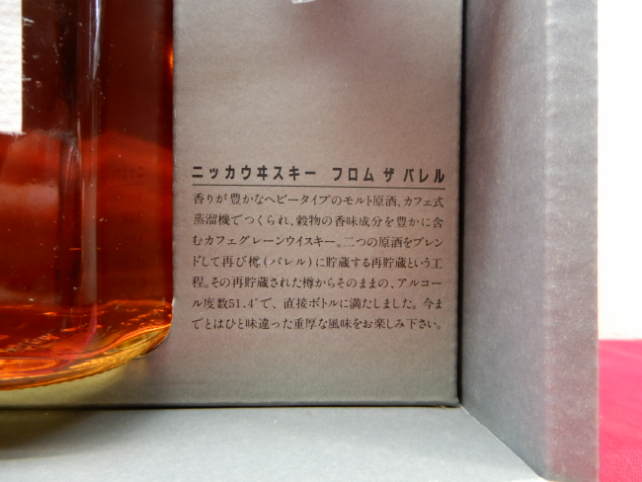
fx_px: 445
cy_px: 241
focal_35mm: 24
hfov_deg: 71.6
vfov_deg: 56.8
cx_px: 321
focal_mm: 4.3
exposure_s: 1/30
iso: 180
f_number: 3.4
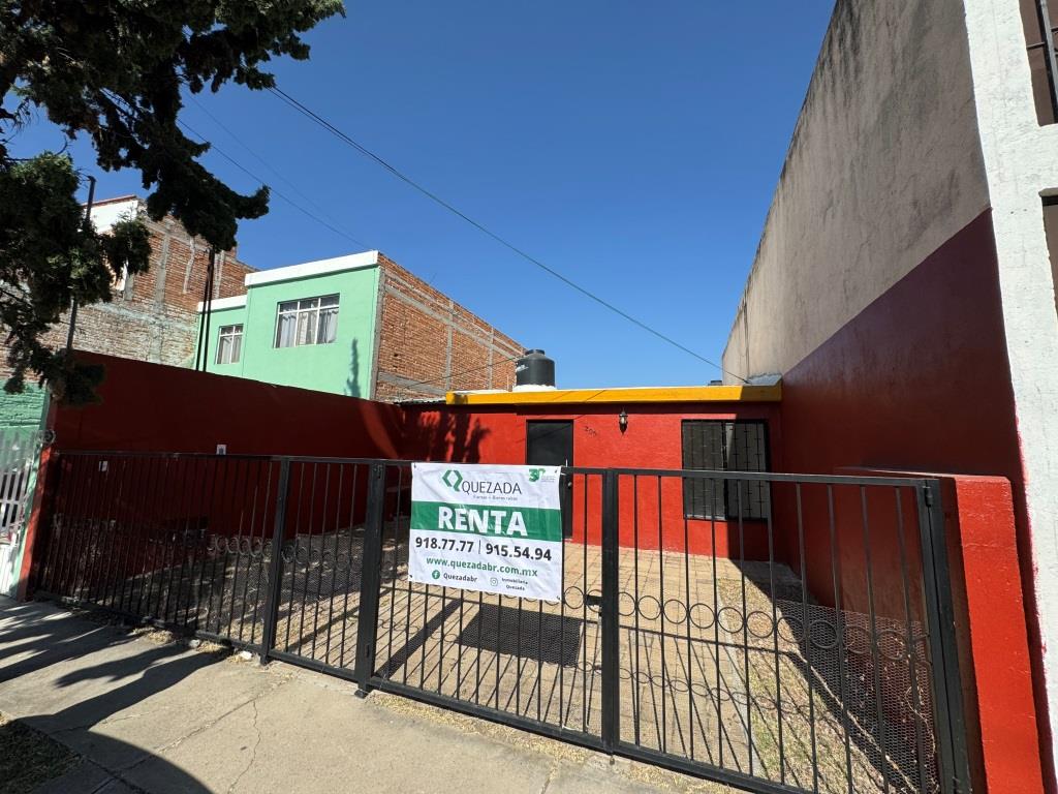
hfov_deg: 102.1
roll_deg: -0.8
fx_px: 428
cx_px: 529
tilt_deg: +7.5
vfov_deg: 85.7
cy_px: 397
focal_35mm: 14
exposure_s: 1/2770
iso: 50
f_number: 2.2
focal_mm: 2.22
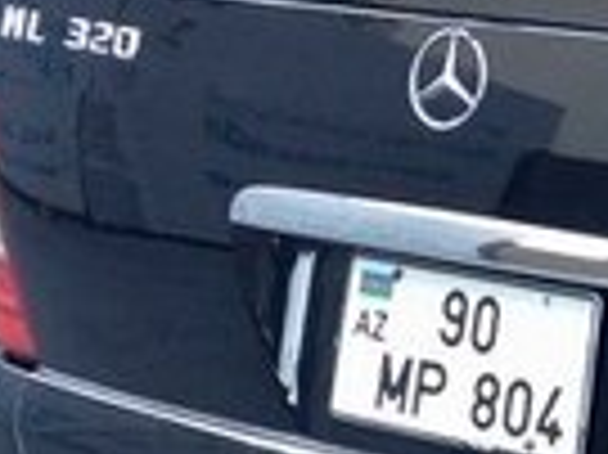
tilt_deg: -16.9
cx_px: 1171
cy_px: 321
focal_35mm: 142
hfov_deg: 12.4
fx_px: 2492
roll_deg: -0.6
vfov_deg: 10.4
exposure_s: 1/100
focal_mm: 4.15
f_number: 2.2
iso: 50
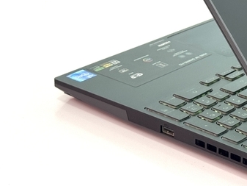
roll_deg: -1.7
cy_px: -15
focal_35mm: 114
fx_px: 814
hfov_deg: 16.7
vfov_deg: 12.8
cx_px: 273
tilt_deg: -17.3
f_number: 1.78
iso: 64
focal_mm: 6.76
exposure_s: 1/121
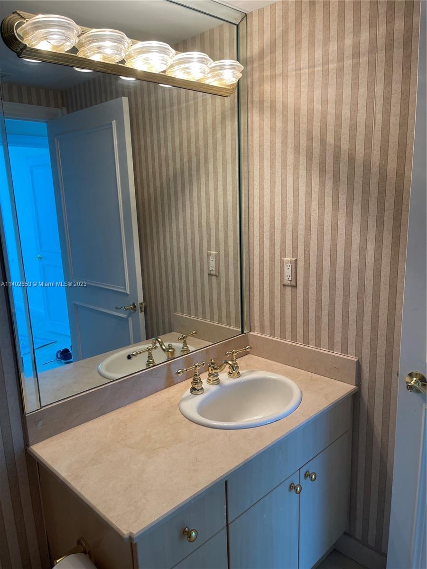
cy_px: 284
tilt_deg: -12.2
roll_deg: +1.7
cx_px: 214
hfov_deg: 53.1
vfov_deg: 67.3
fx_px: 428
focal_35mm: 26
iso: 64
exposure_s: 1/120
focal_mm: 5.1
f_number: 1.6
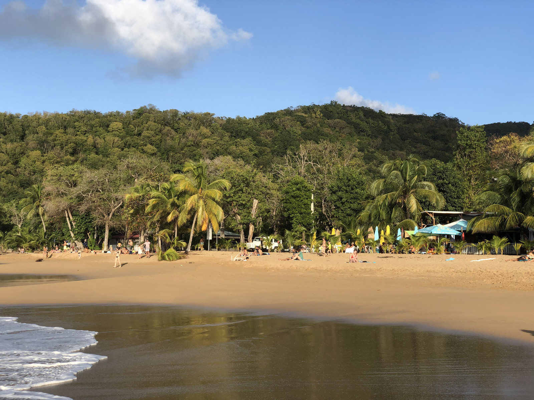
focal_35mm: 52
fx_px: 802
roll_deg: -0.1
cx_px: 267
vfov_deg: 28.0
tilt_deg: +3.6
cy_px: 200
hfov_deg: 36.8
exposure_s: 1/827
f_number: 2.4
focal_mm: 6
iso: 16
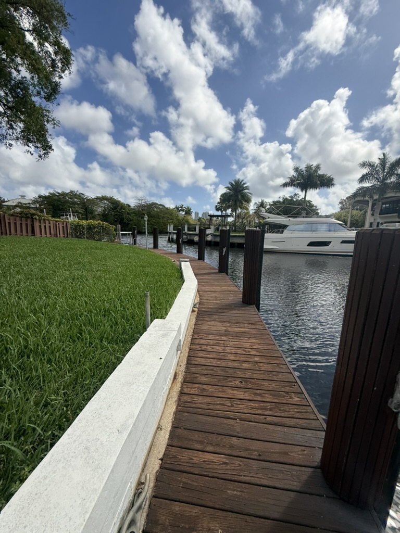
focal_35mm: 14
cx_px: 200
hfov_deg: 85.7
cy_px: 266
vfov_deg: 102.1
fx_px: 216
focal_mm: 2.22
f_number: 2.2
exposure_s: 1/3289
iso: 50
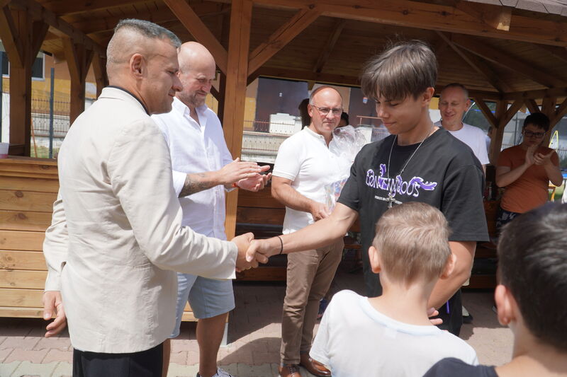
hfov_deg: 67.4
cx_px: 284
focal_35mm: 27
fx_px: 425
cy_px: 188
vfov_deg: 47.9
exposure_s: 1/640
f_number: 4.5
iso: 100
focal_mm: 18
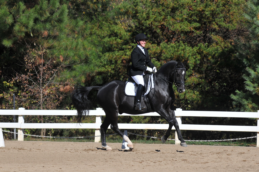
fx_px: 1455
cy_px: 86
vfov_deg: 6.8
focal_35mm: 202
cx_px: 130
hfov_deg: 10.2
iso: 250
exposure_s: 1/1000
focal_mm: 135
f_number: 7.1
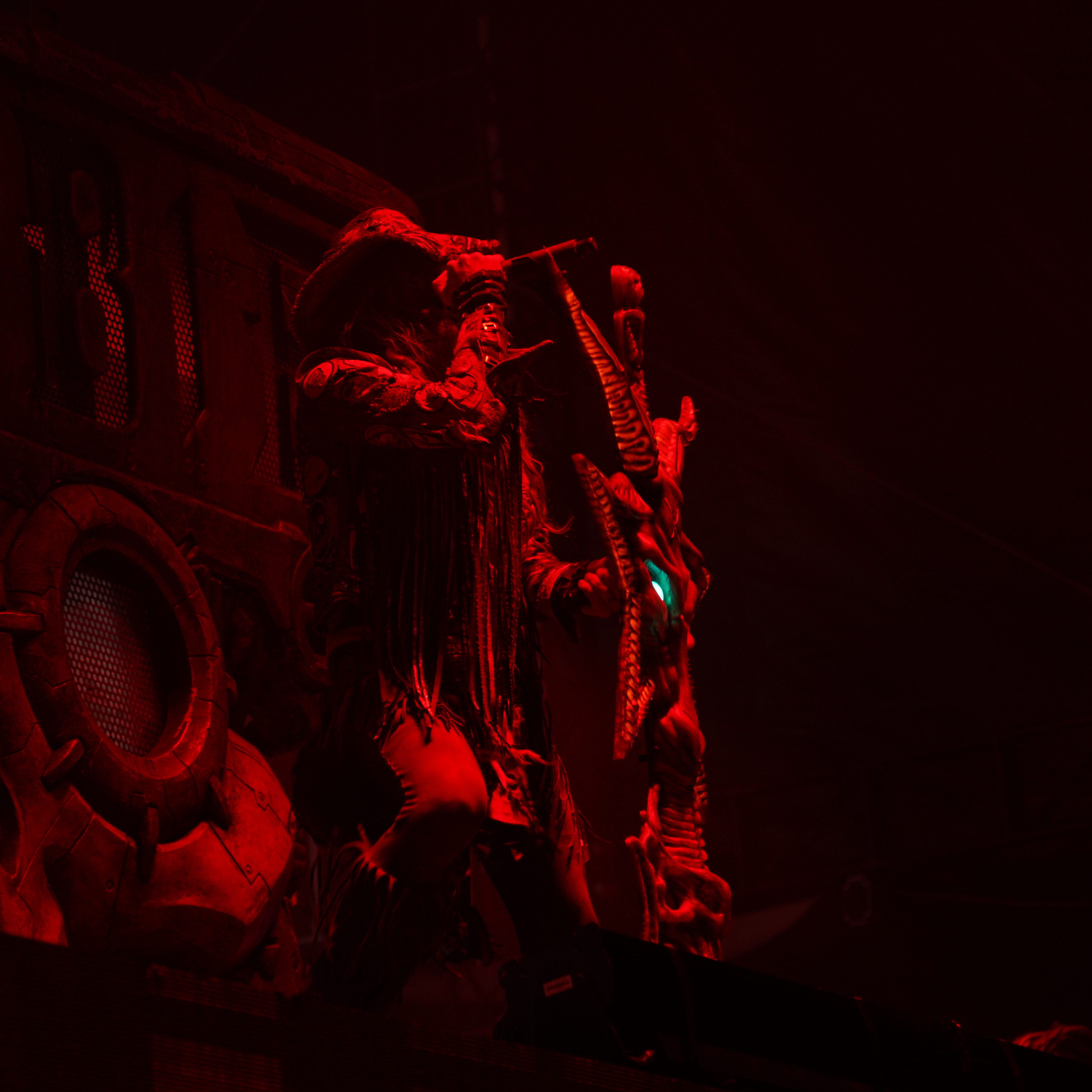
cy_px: 546
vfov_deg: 13.0
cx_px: 352
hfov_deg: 13.0
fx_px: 4783
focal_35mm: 134
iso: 1000
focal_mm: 105
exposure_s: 1/125
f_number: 4
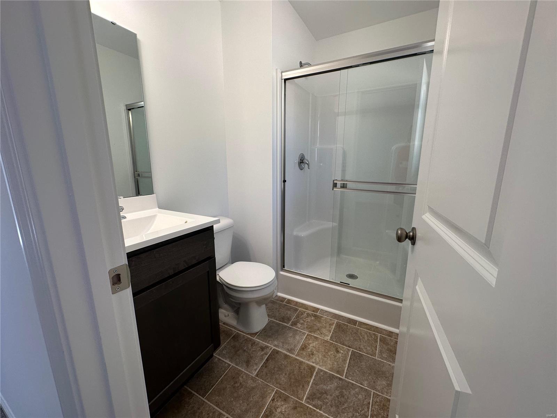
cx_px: 278
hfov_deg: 102.1
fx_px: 225
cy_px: 209
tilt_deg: -11.8
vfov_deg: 85.7
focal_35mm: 14
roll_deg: +0.2
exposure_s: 1/99
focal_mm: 2.22
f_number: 2.2
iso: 80
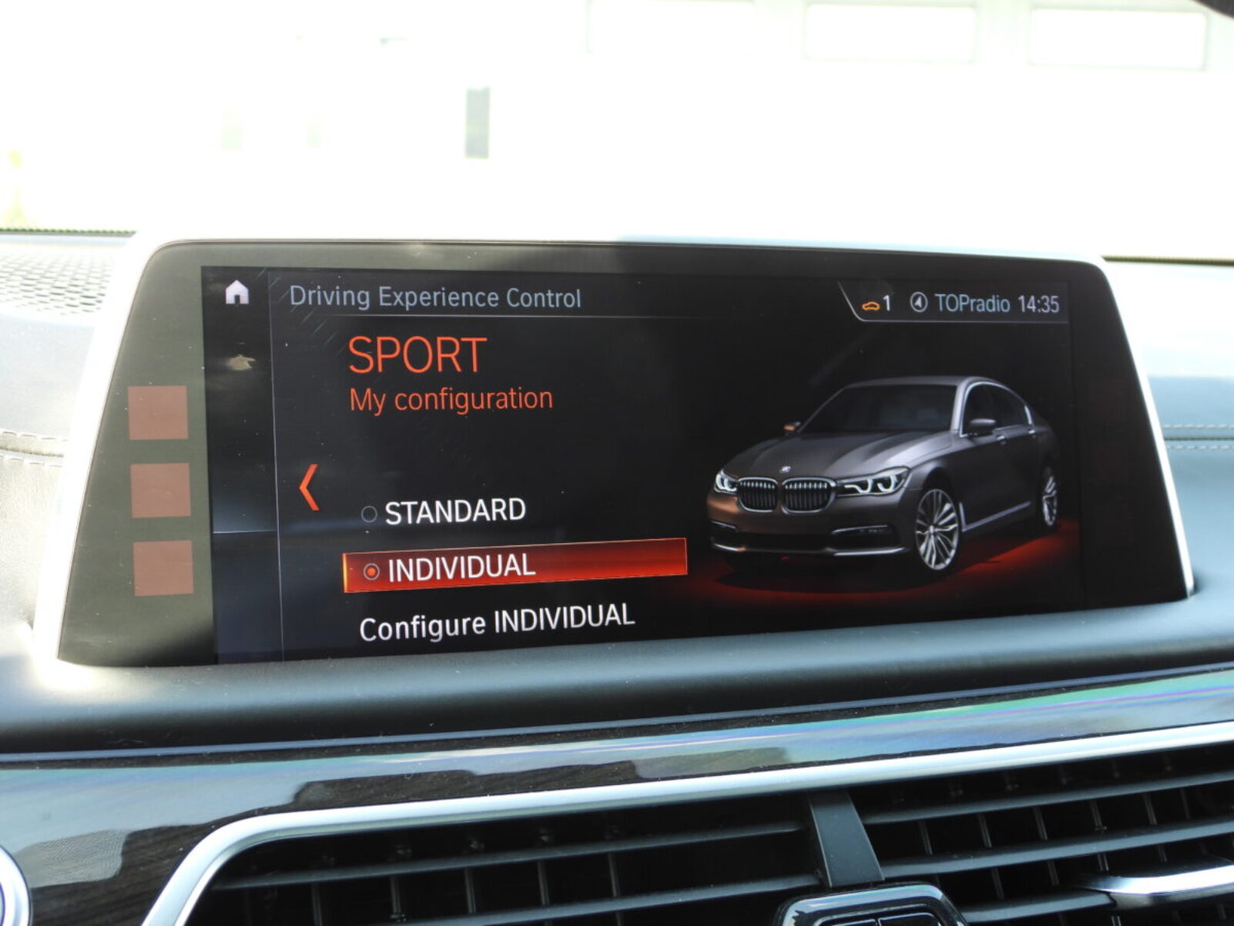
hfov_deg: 34.9
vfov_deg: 26.6
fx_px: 1961
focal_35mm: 55
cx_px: 617
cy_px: 463
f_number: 3.5
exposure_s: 1/40
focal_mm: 9.8
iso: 100
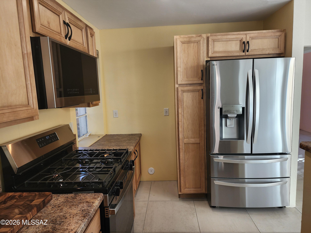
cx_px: 156
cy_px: 116
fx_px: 207
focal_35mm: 23
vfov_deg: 58.9
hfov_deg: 73.9
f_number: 1.8
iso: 80
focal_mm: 6.4
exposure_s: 1/120
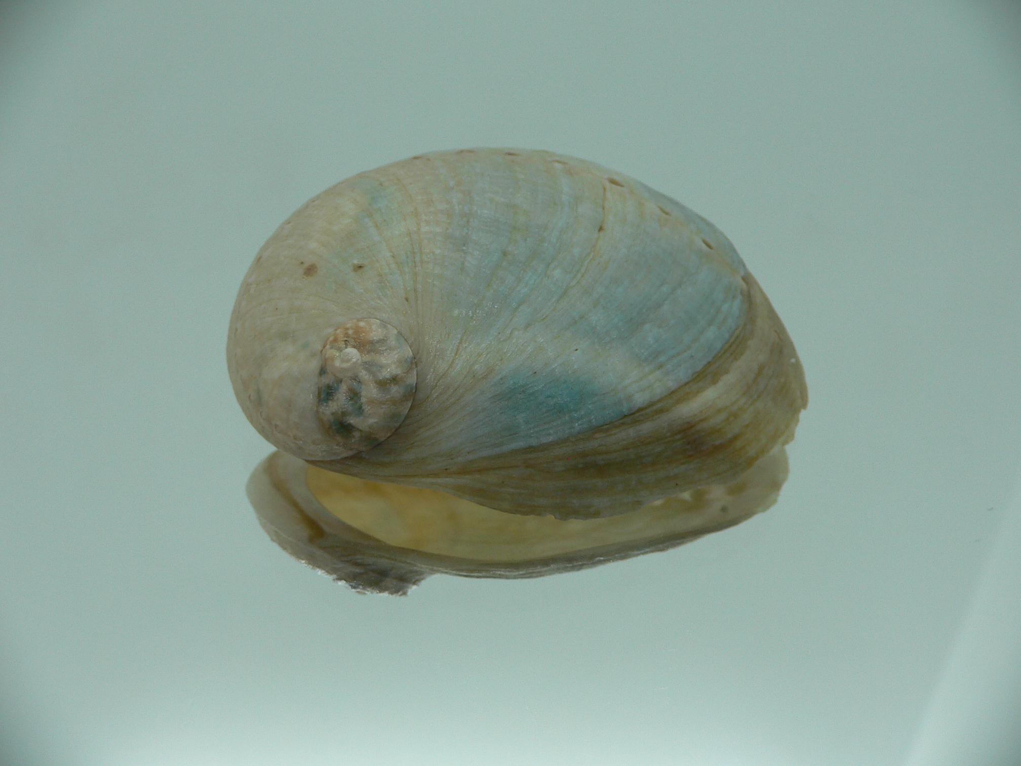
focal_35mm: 35
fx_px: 1032
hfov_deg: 52.6
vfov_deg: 40.7
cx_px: 510
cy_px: 383
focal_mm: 4.6
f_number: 2.8
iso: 80
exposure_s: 1/60
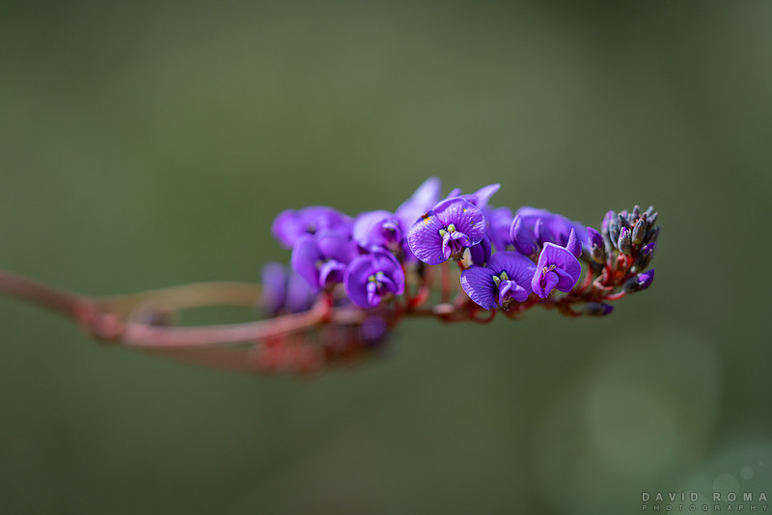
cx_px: 384
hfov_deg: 21.2
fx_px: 2067
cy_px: 258
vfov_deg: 14.2
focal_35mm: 96
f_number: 2.8
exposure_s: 1/1000
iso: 400
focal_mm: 90
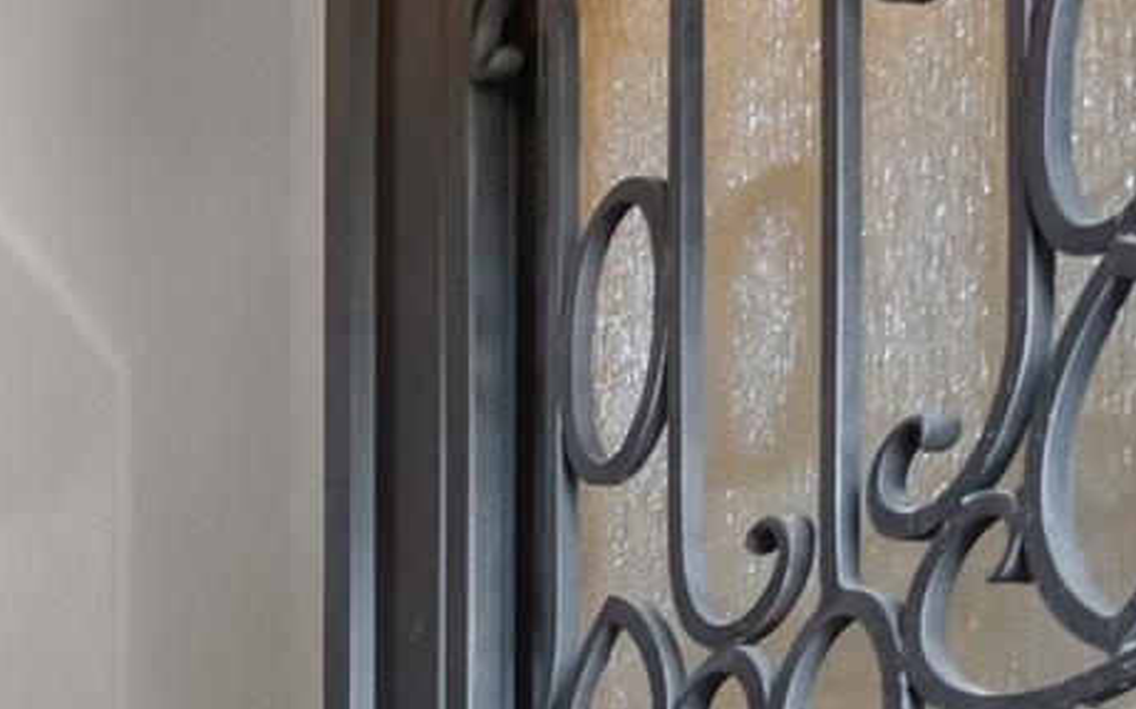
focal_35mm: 73
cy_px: 1613
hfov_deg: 20.5
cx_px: -881
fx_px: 2260
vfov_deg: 13.7
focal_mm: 16
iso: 1000
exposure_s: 1/40
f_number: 8
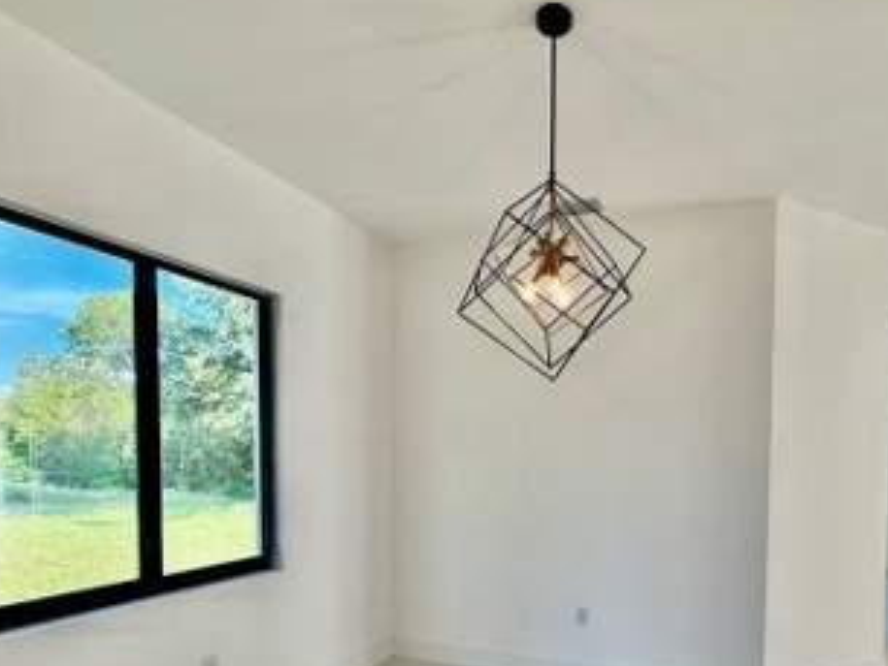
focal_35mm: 22
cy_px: 480
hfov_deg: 74.9
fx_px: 565
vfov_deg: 58.7
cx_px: 559
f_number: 2.2
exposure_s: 1/120
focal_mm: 2.22
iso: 64
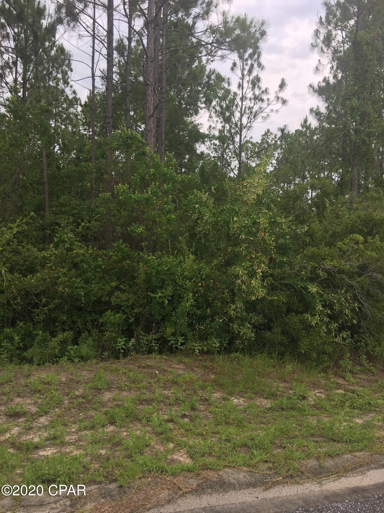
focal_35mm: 29
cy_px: 256
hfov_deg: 48.2
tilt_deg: +0.9
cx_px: 192
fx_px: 429
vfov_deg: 61.7
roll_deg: -4.4
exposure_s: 1/204
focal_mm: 4.15
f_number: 2.2
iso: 25
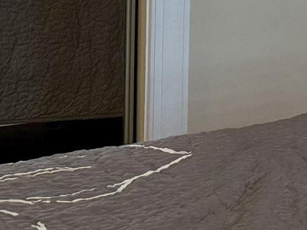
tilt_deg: -1.1
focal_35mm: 161
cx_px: 647
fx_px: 1427
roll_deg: -1.7
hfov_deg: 11.0
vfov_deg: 8.8
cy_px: -197
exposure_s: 1/174
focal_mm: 6.76
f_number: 1.78
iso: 200
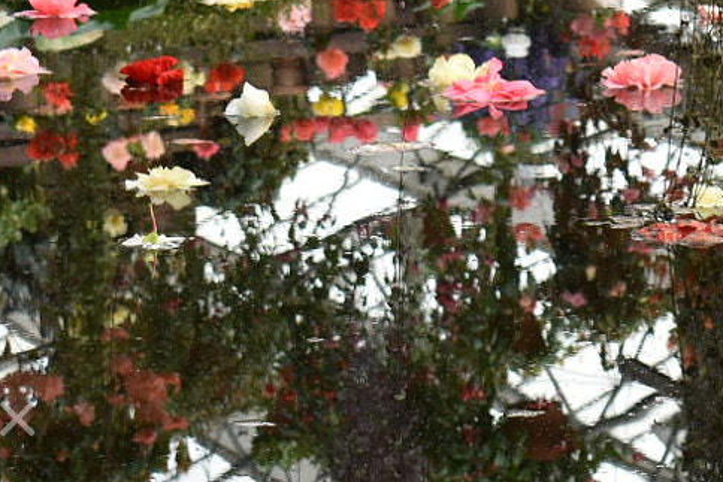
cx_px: 859
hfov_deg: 7.5
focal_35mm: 273
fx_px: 5477
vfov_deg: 5.0
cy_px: -165
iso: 400
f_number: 6.3
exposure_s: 1/125
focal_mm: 55
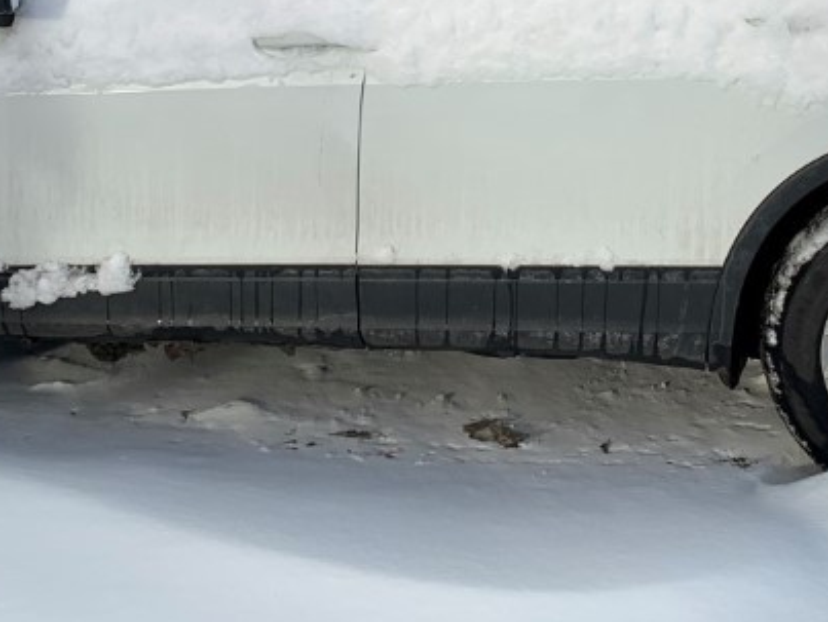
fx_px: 1580
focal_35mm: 66
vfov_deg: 21.2
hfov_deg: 29.3
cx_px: 464
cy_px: -60
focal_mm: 4.25
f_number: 1.8
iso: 25
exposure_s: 1/2611
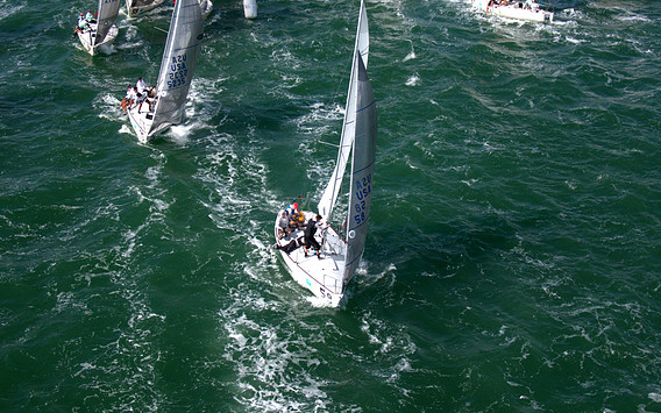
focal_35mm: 52
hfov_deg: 38.9
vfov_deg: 24.9
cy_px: 198
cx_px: 328
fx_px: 937
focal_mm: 8.6
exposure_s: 1/1250
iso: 100
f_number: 3.8
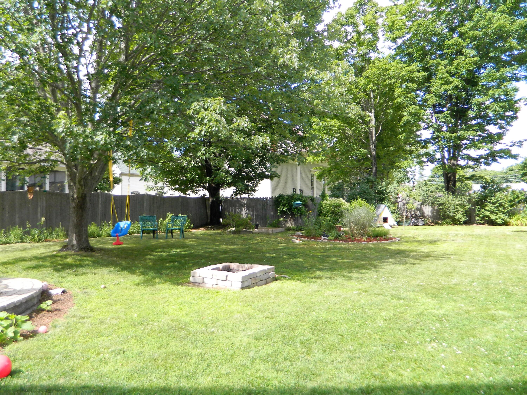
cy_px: 198
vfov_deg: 54.9
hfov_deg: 69.4
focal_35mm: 25
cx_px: 264
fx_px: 381
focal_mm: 4.5
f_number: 3.1
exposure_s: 1/250
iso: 110
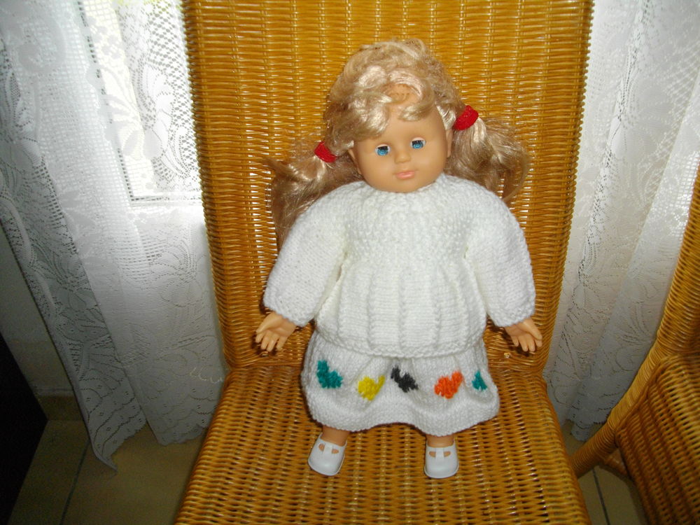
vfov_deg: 44.2
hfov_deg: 56.8
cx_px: 350
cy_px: 262
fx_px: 647
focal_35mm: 32
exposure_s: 1/50
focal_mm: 5.7
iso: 200
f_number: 2.9
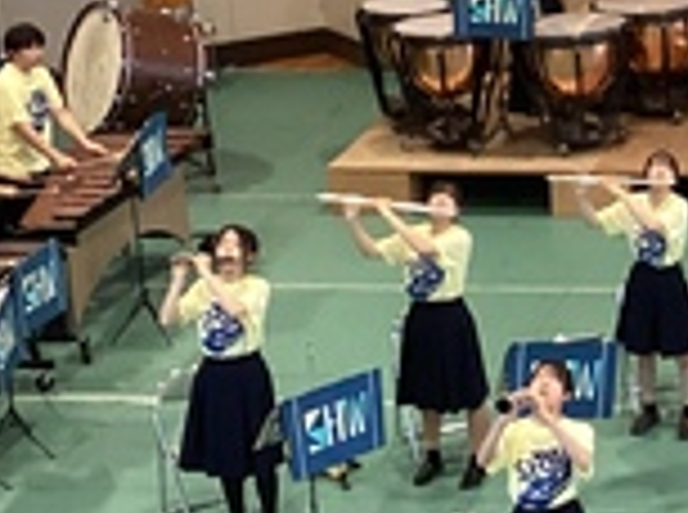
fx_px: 2578
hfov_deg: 14.6
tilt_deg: -16.2
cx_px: 877
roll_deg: +2.3
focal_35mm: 130
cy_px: 94
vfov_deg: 11.3
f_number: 2.4
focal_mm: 3.3
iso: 200
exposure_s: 1/60
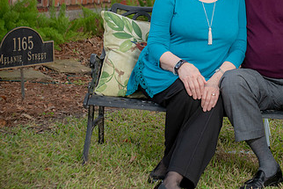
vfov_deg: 10.2
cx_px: 227
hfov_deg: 15.1
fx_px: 1062
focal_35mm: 135
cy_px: 55
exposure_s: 1/250
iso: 320
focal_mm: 75
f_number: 5
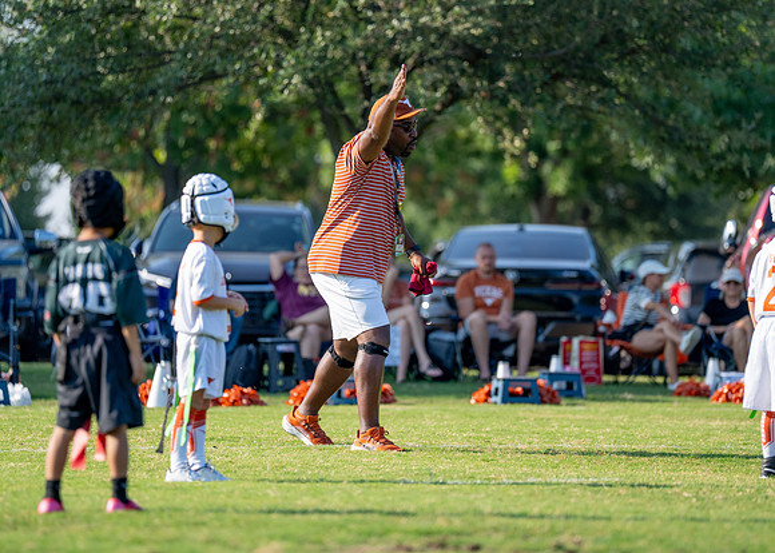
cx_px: 411
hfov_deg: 7.9
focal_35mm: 256
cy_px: 241
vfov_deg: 5.6
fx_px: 5643
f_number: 2.8
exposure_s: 1/2000
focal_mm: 200
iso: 250
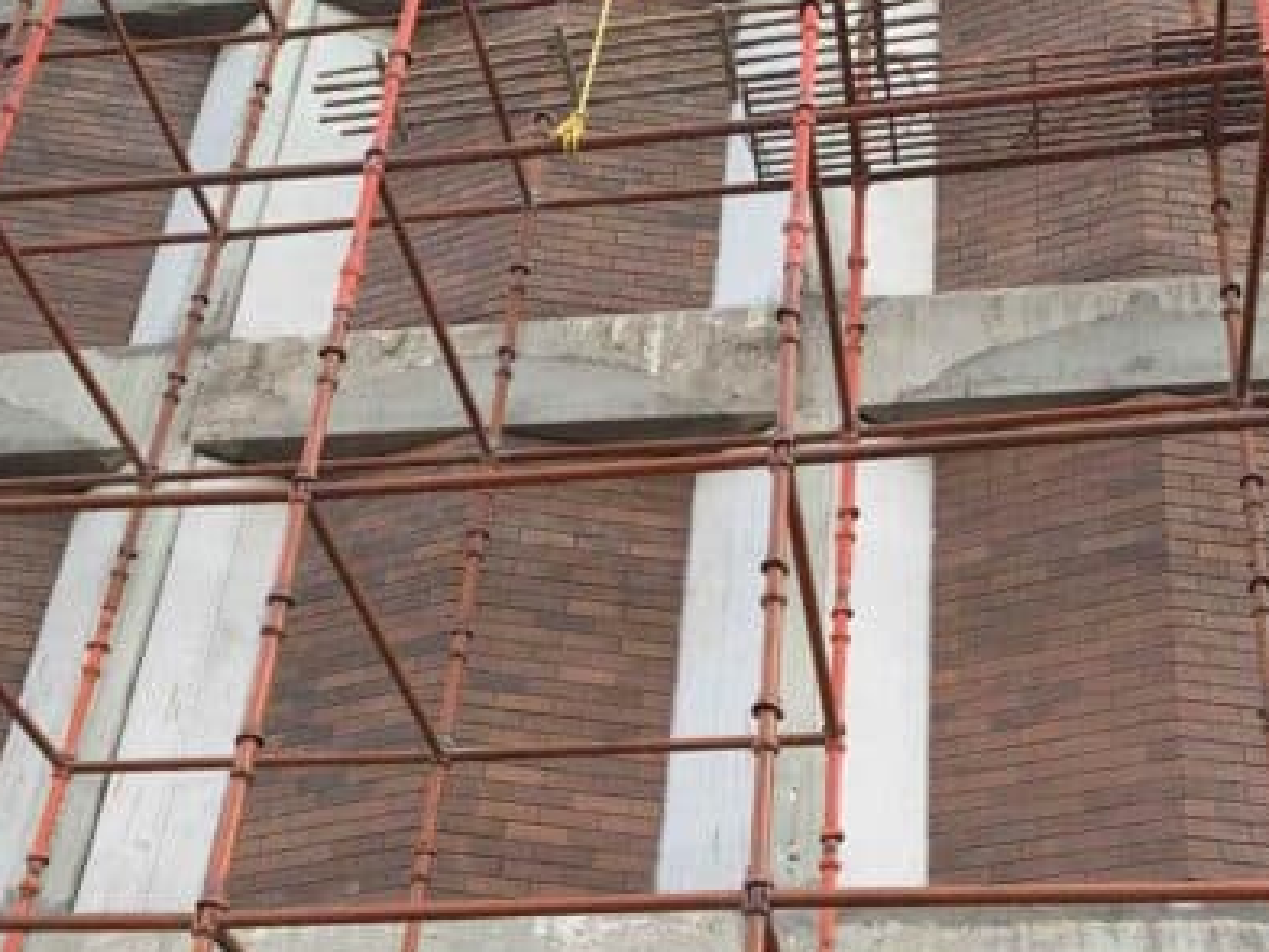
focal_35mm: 51
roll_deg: -4.2
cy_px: 839
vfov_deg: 27.6
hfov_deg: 37.5
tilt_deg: +30.4
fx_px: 1870
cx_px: 696
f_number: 1.8
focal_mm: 4.25
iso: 25
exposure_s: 1/252
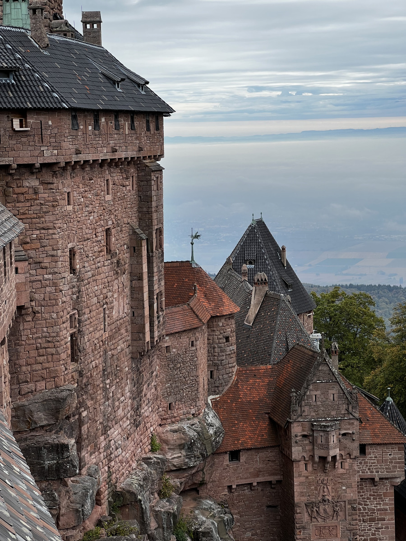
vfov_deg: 25.3
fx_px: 1204
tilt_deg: -6.2
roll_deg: +2.0
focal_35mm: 77
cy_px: 270
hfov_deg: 19.1
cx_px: 203
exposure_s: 1/244
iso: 32
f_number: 2.8
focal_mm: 9
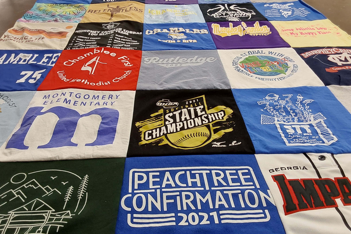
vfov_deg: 43.6
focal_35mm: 30
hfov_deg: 61.9
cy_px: 122
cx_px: 173
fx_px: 292
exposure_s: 1/60
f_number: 1.9
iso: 100
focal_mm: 2.91
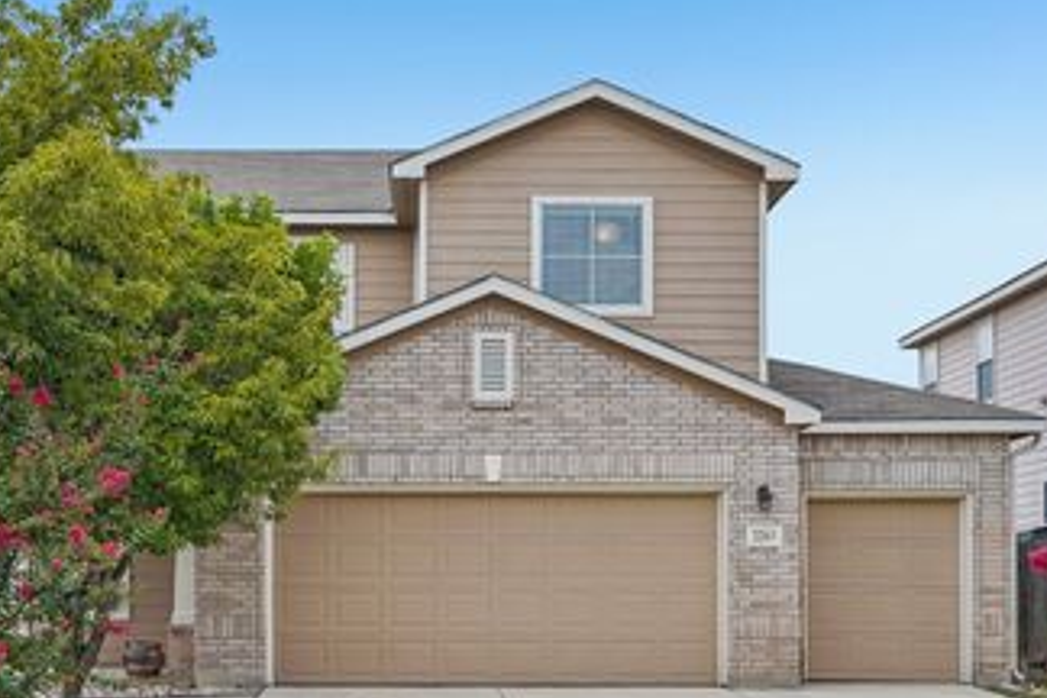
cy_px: 373
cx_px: 507
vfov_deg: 25.1
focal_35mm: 54
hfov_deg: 36.9
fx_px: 1570
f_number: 8
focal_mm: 35
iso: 100
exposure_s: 1/160
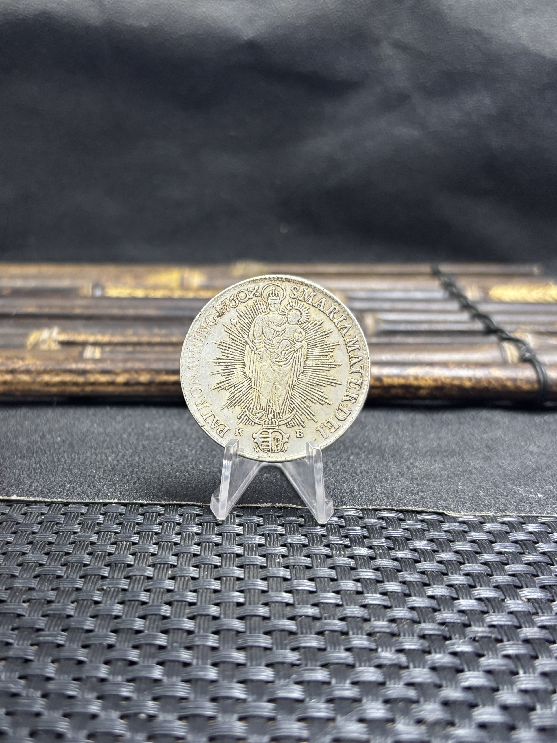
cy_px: 372
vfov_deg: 67.3
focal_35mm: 26
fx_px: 558
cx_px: 278
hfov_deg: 53.1
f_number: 1.6
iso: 250
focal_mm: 5.96
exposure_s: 1/50
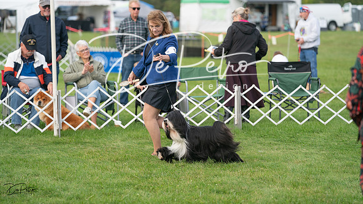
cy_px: 102
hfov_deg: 14.3
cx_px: 182
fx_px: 1452
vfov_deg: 8.0
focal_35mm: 151
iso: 800
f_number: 3.5
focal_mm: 144
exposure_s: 1/3200
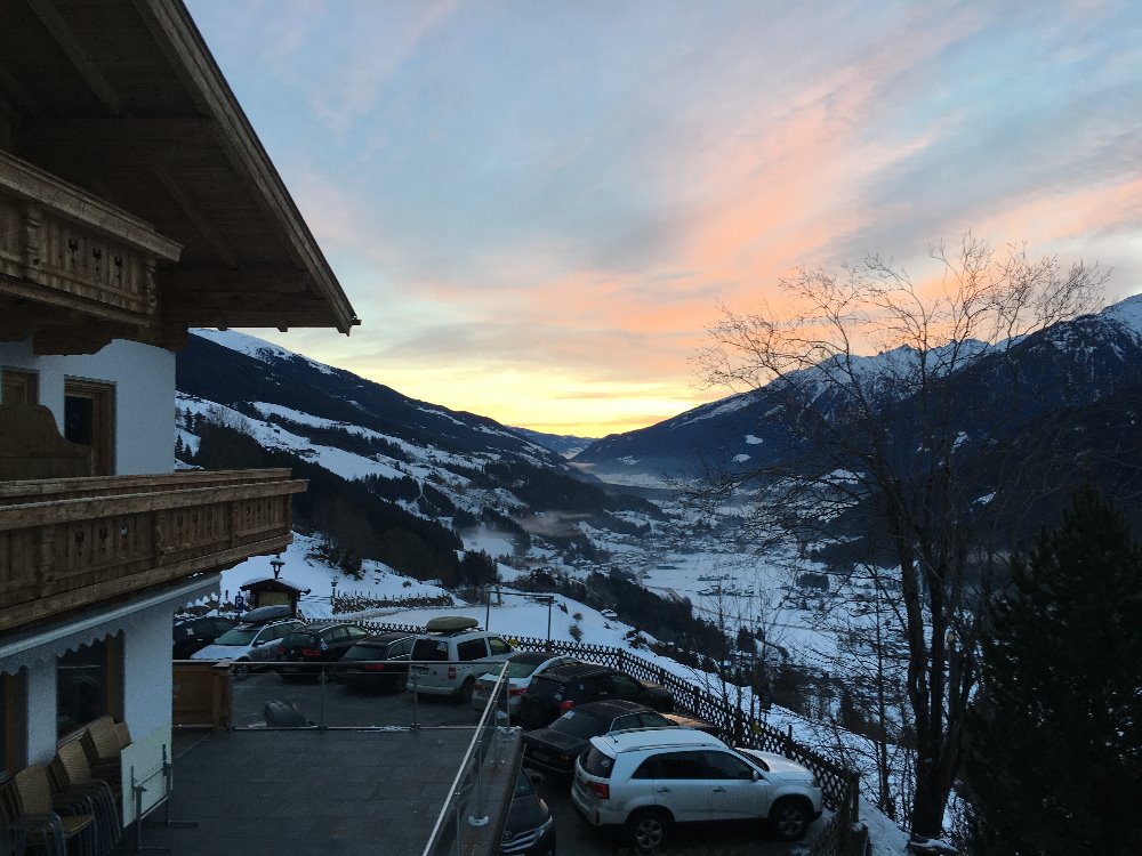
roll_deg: +0.8
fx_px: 957
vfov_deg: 48.2
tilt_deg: +1.4
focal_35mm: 29
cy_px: 428
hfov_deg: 61.7
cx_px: 571
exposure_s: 1/50
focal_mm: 4.15
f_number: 2.2
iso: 32
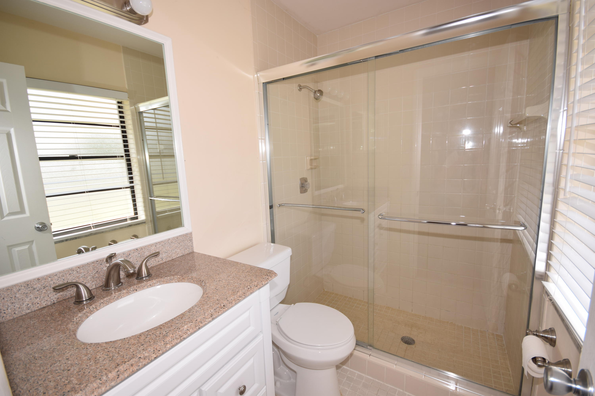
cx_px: 298
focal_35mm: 15
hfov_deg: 100.4
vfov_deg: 77.3
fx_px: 248
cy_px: 198
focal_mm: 10
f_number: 5.6
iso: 180
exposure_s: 1/125
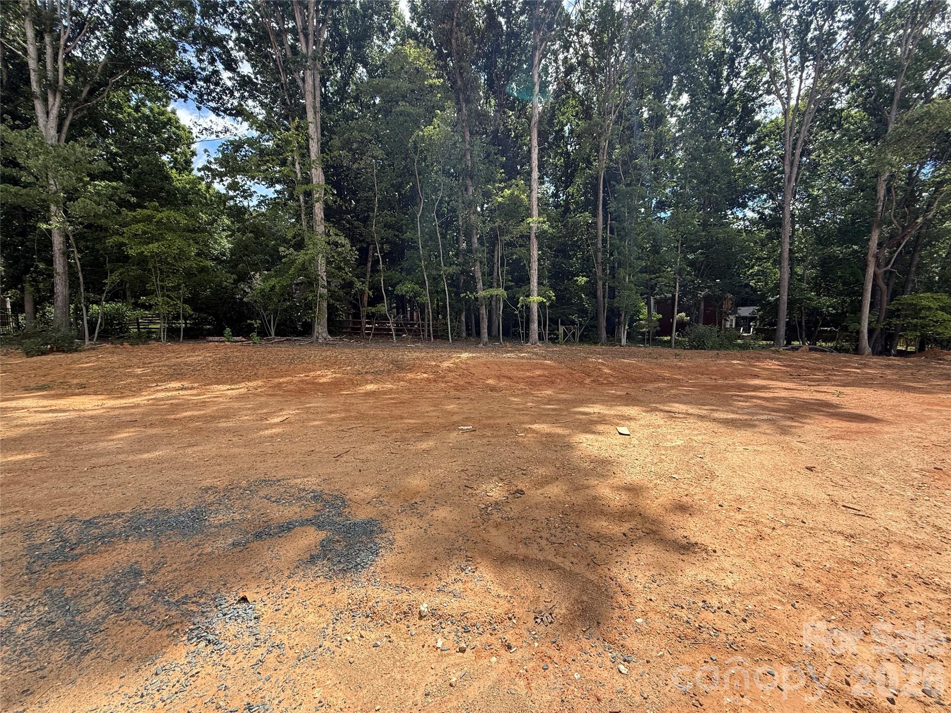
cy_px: 356
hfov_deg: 102.1
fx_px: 385
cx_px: 476
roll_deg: +0.9
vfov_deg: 85.7
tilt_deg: -3.9
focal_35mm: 14
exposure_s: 1/1033
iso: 50
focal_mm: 2.22
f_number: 2.2
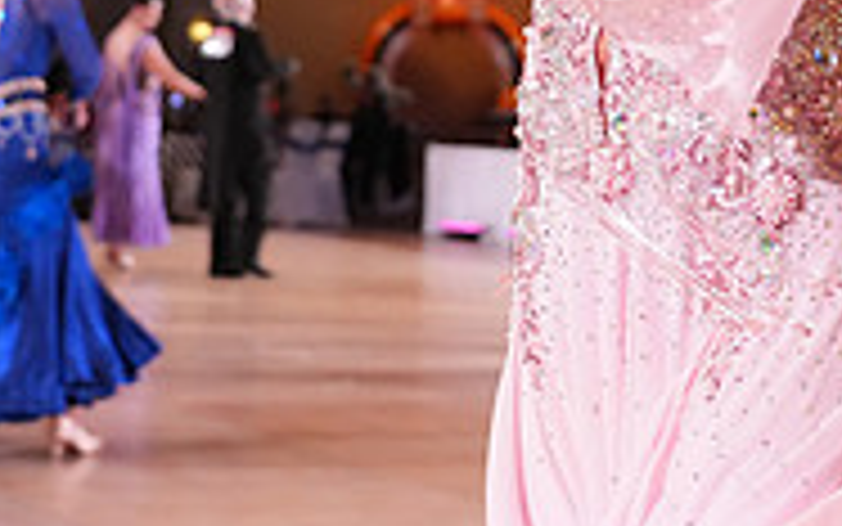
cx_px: 540
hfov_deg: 15.3
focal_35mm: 136
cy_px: -245
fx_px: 3122
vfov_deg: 9.4
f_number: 4
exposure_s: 1/500
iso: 3200
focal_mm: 43
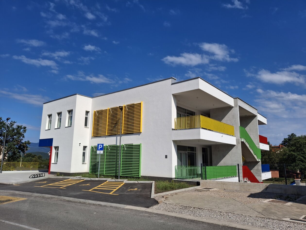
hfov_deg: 69.4
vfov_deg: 54.9
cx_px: 153
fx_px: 221
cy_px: 115
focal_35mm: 25
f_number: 1.8
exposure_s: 1/3040
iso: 32
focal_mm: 4.69
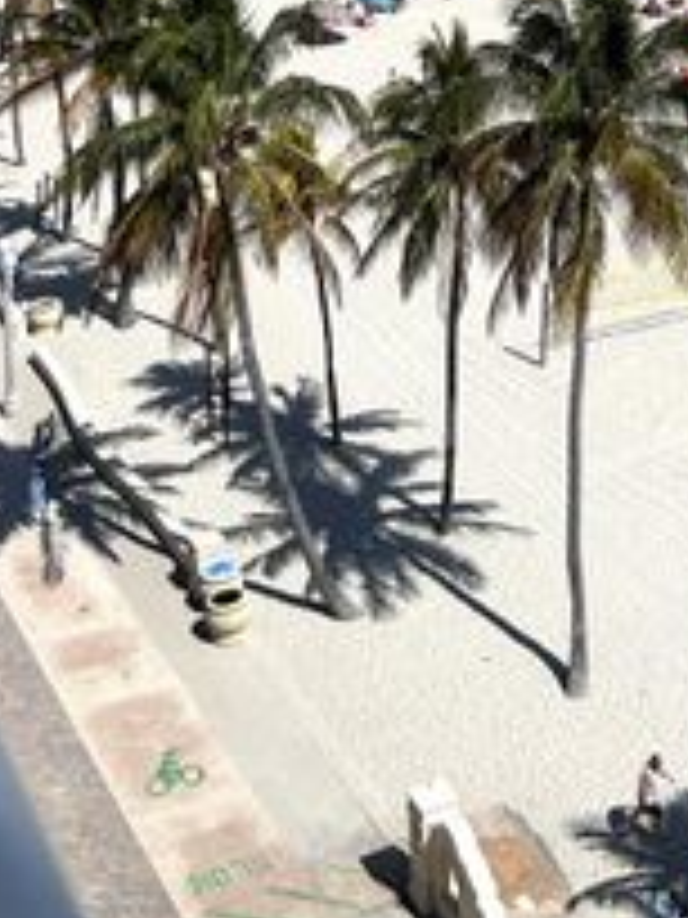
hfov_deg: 16.9
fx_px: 2253
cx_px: 728
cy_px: -443
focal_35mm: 85
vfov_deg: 20.0
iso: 50
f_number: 1.5
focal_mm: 5.7
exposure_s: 1/8000
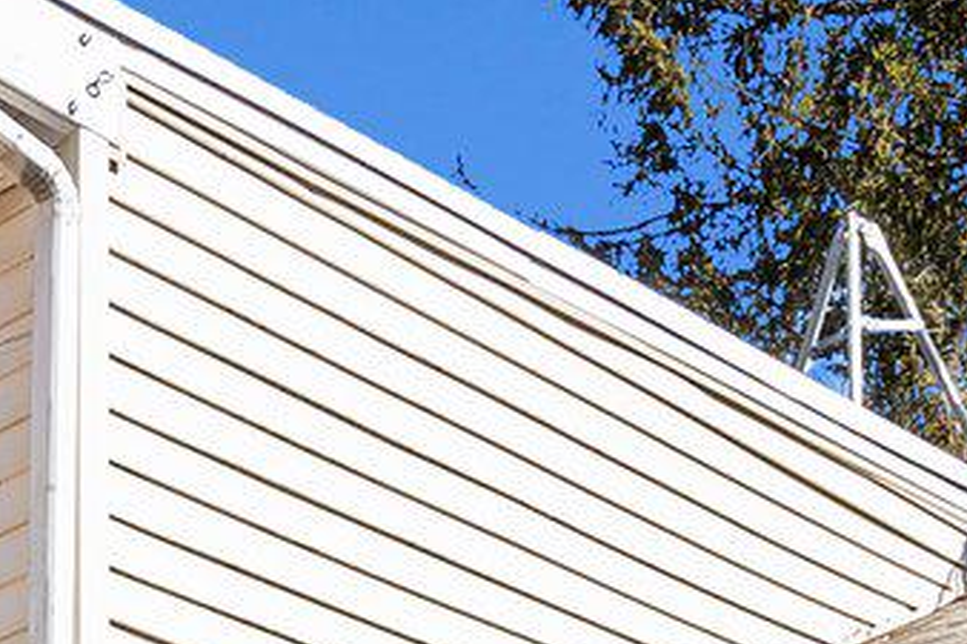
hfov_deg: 20.8
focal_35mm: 97
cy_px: 1885
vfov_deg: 10.4
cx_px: 220
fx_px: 2604
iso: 500
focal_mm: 16
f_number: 11
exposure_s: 1/125
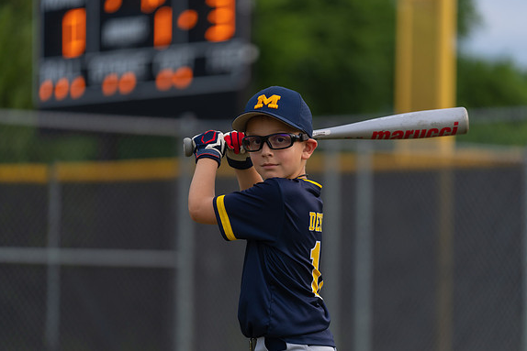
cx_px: 264
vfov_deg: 7.4
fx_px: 2723
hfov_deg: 11.1
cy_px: 175
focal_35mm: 186
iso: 250
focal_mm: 184
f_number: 2.8
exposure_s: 1/320
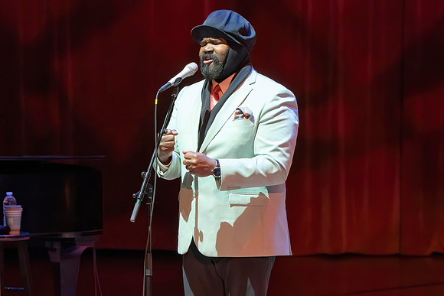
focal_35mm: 454
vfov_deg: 3.0
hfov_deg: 4.5
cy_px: 239
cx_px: 209
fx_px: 5606
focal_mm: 268
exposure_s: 1/250
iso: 6400
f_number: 7.1
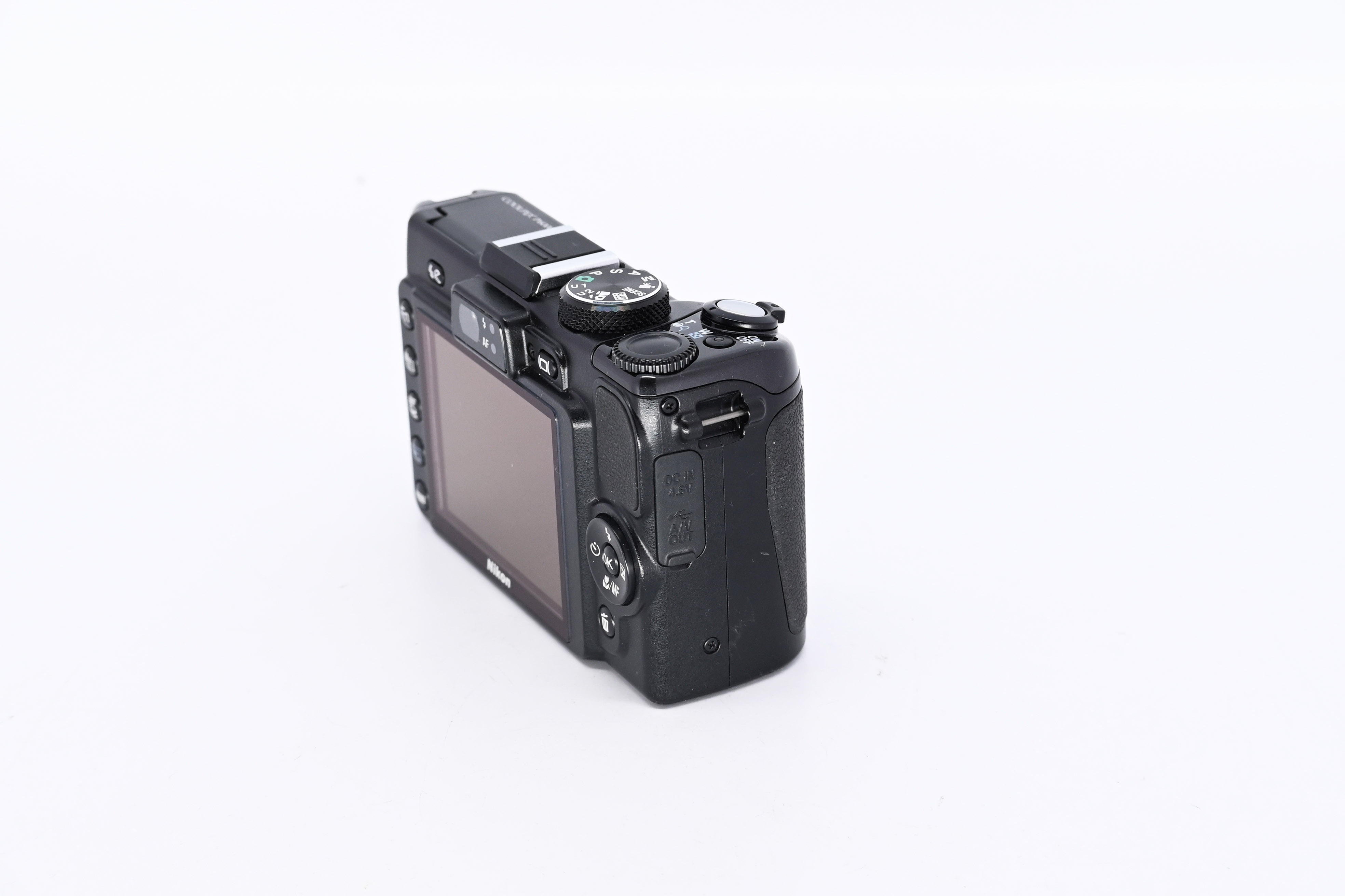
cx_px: 672
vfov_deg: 18.2
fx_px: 2802
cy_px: 448
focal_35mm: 75
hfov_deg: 27.0
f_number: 9
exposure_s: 1/125
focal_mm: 50
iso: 500
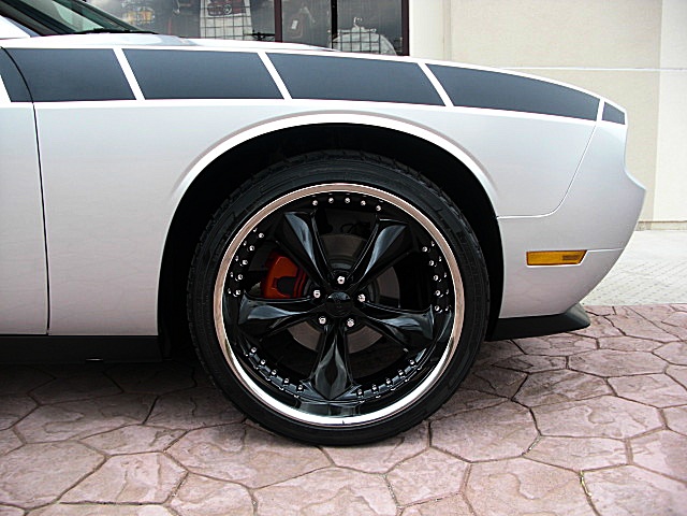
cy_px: 258
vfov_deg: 39.7
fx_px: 714
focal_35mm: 36
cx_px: 344
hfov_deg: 51.4
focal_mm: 6.3
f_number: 2.8
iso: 50
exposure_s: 1/125
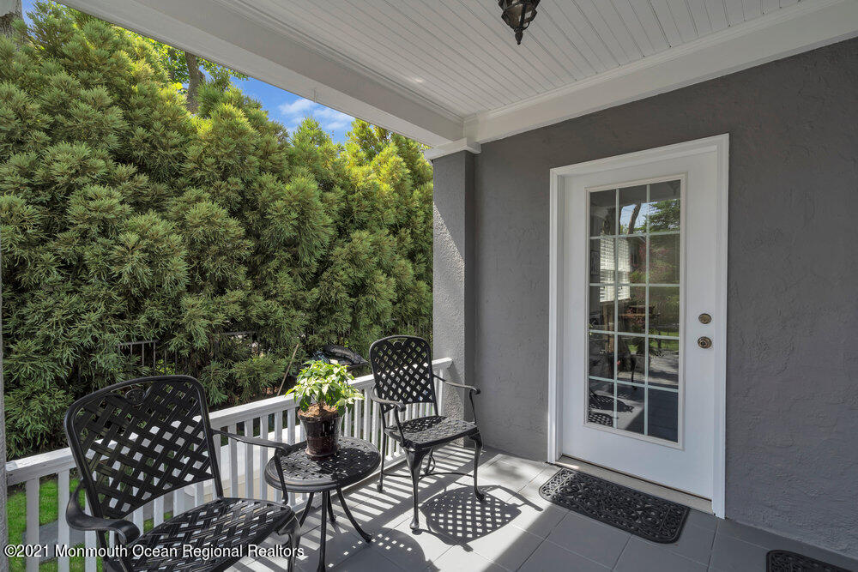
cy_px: 286
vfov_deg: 73.8
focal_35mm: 16
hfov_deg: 96.7
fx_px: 381
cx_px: 429
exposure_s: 1/30
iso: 100
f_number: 8
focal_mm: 16
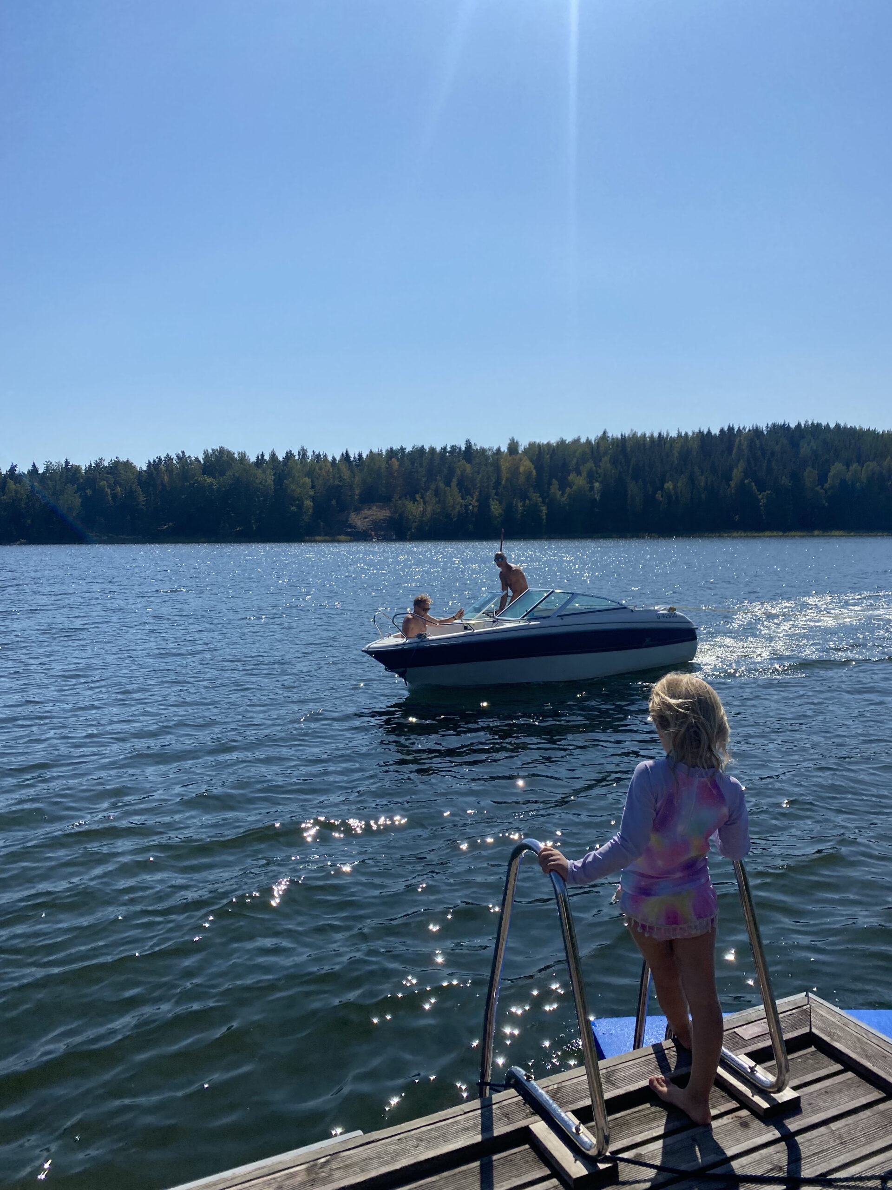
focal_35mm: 26
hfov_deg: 53.1
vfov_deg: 67.3
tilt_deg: -5.5
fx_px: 893
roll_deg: +2.1
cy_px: 595
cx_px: 446
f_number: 1.8
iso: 32
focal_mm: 4.25
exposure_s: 1/5747
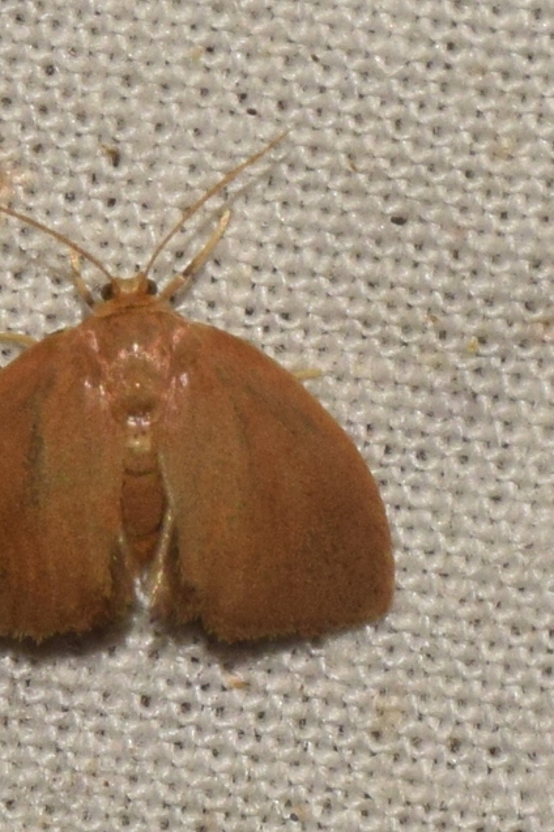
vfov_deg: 6.5
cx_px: 82
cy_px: 417
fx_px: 7302
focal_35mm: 316
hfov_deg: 4.3
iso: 400
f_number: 14
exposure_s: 1/200
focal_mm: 140
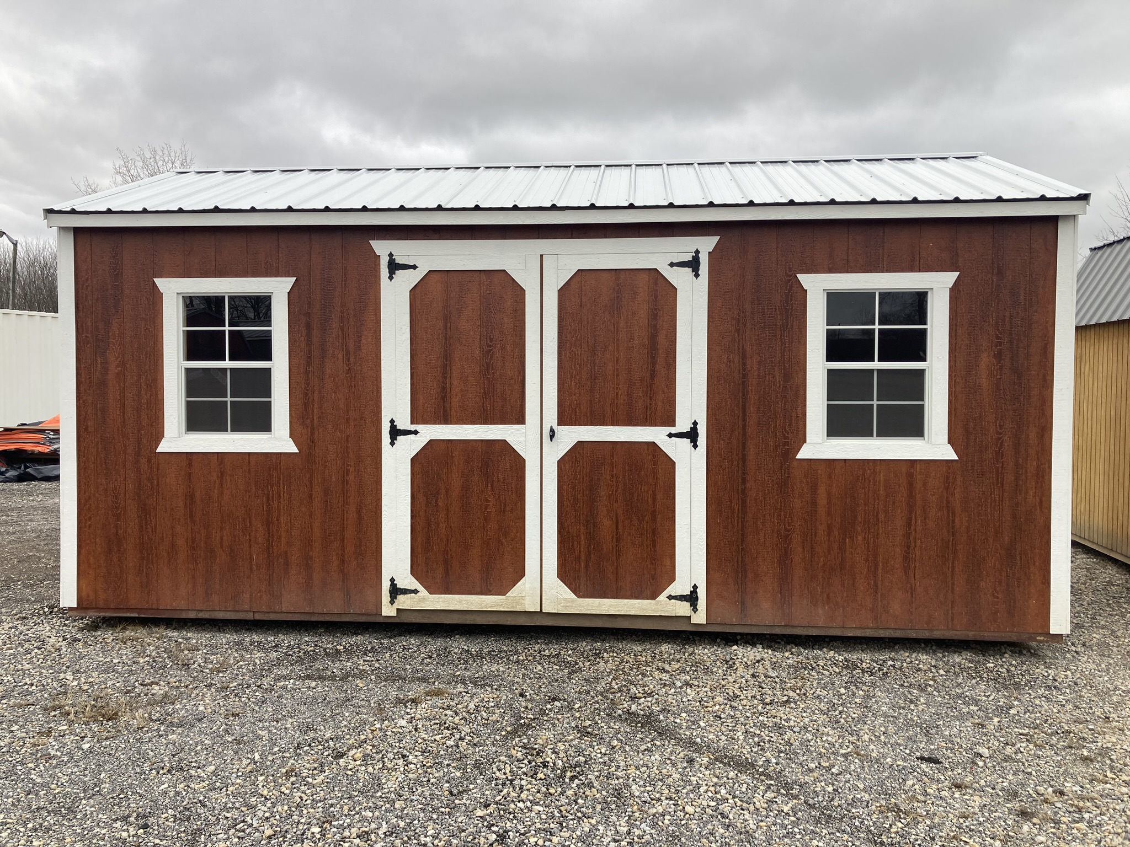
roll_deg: -0.8
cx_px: 565
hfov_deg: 63.4
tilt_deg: +0.5
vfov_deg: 49.7
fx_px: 914
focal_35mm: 28
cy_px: 424
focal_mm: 3.99
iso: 20
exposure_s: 1/264
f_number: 1.8
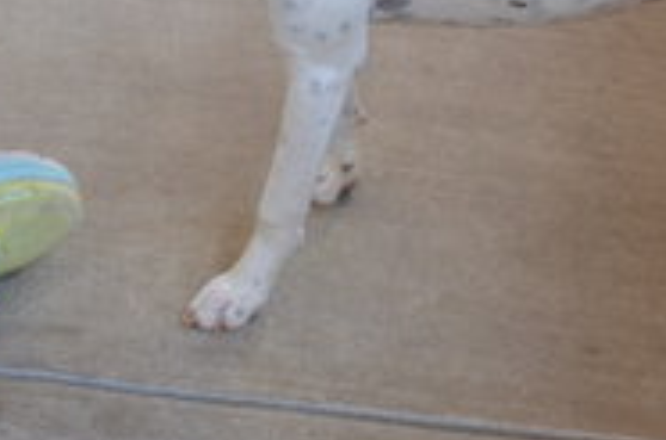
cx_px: 333
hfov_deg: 21.1
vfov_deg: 13.7
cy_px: -38
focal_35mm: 97
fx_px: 1790
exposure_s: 1/100
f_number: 5
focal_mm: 24
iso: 400
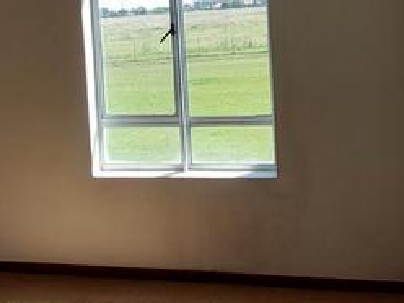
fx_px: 490
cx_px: 218
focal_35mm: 42
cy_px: 20
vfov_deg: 32.3
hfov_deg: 44.8
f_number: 2.2
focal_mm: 1.74
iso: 40
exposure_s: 1/230
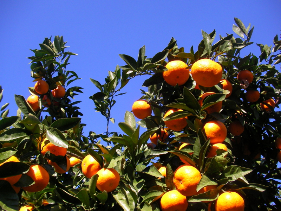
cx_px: 140
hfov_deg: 45.8
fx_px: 333
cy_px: 106
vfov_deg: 35.1
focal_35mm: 41
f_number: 3.5
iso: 50
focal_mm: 6.3
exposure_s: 1/437
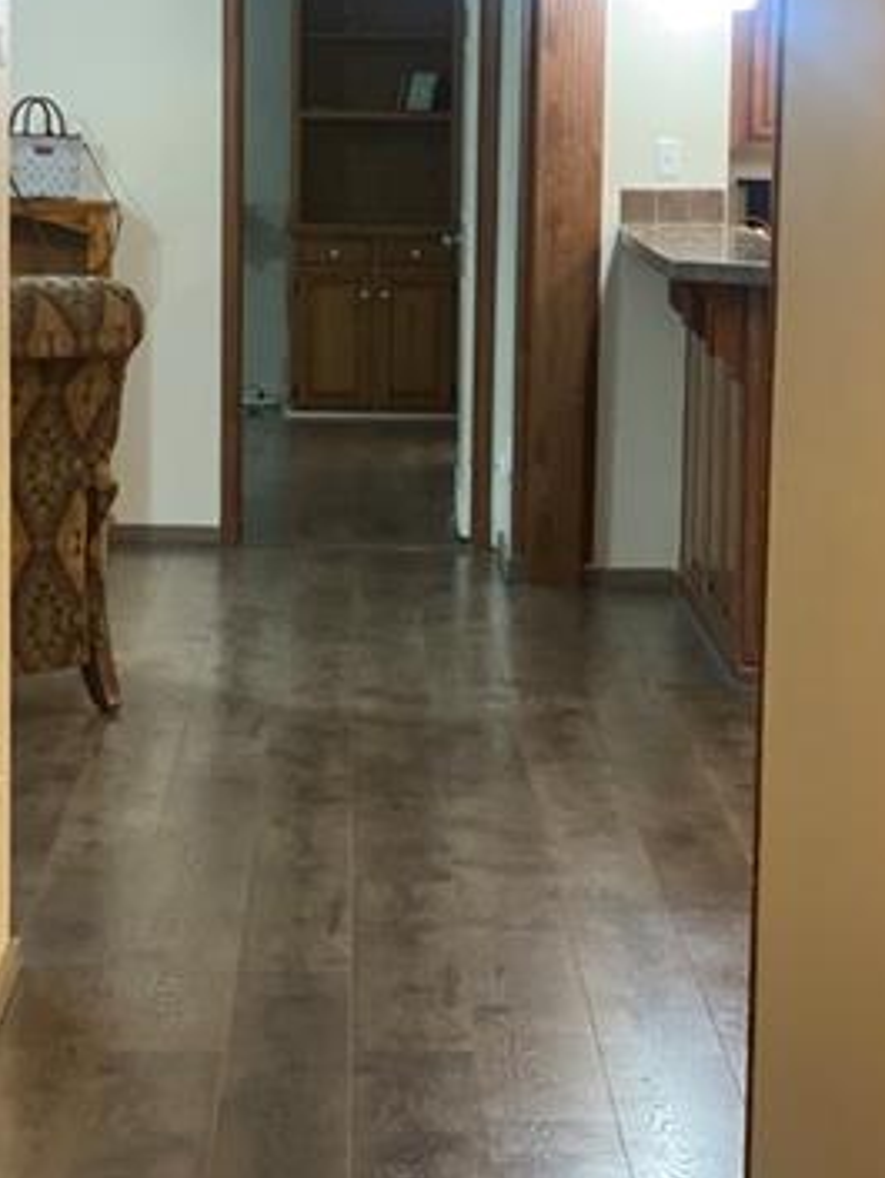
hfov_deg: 13.1
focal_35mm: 113
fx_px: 3850
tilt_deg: -5.6
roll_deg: -0.7
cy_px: 651
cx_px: 478
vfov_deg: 17.4
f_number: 2
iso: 250
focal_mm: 6
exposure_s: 1/40
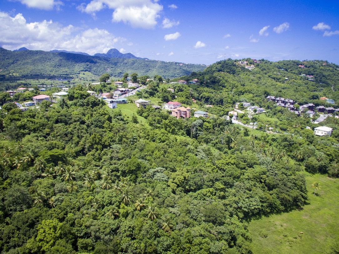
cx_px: 170
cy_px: 127
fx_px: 196
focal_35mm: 20
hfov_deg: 81.8
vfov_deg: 65.9
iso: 100
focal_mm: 3.61
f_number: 2.8
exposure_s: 1/640
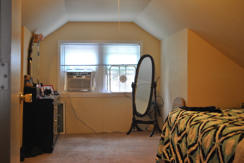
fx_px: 326
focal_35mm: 48
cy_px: 82
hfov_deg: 41.1
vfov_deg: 28.1
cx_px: 122
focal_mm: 32
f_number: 4.8
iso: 720
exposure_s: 1/30
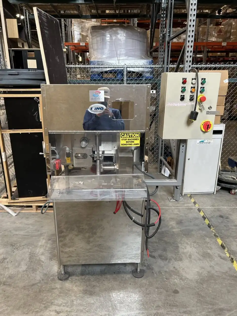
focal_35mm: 26
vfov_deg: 67.3
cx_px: 118
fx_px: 237
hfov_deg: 53.1
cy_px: 158
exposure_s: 1/60
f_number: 1.5
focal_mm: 5.7
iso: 100
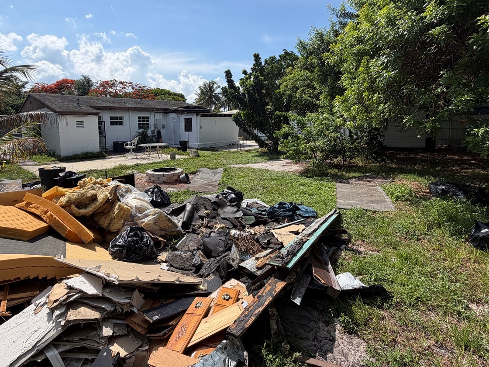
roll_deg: +1.4
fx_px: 283
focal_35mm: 20
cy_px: 148
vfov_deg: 65.4
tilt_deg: -4.8
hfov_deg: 81.7
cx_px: 239
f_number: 2.2
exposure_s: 1/1050
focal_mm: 2.22
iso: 20
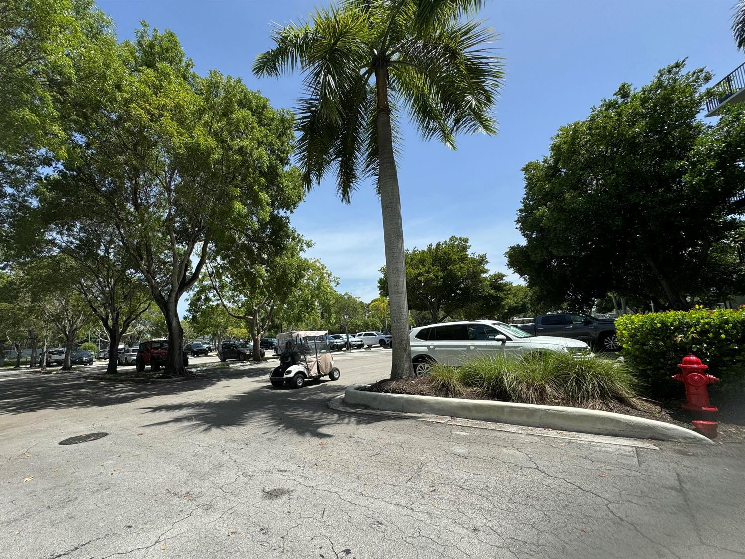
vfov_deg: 81.6
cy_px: 298
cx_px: 346
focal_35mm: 15
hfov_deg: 98.0
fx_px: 323
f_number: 2.2
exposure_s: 1/1709
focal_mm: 2.22
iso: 50
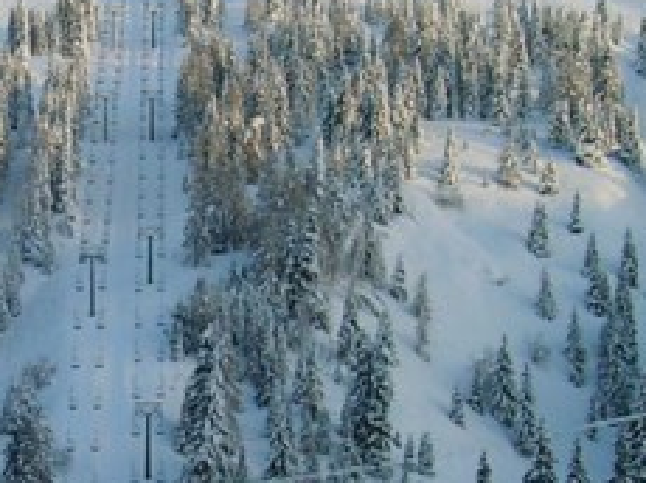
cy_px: 362
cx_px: 93
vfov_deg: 9.7
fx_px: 2834
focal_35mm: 152
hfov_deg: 12.9
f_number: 4.9
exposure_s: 1/126
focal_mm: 5.7
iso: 50
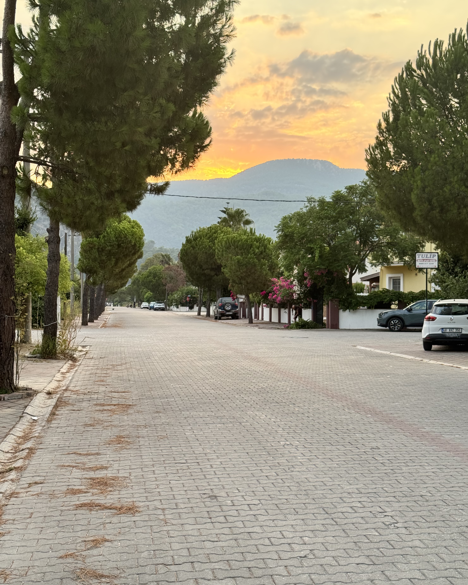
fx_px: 883
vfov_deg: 36.7
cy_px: 301
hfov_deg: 29.7
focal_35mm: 51
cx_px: 236
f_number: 1.78
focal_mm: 6.76
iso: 64
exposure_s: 1/514
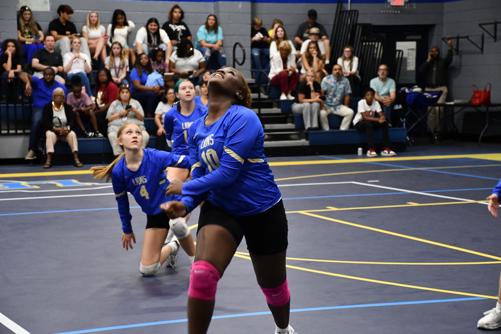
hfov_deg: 22.6
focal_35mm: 90
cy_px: 167
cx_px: 250
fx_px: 1253
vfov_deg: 15.2
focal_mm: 60
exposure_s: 1/125
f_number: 5
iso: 2500
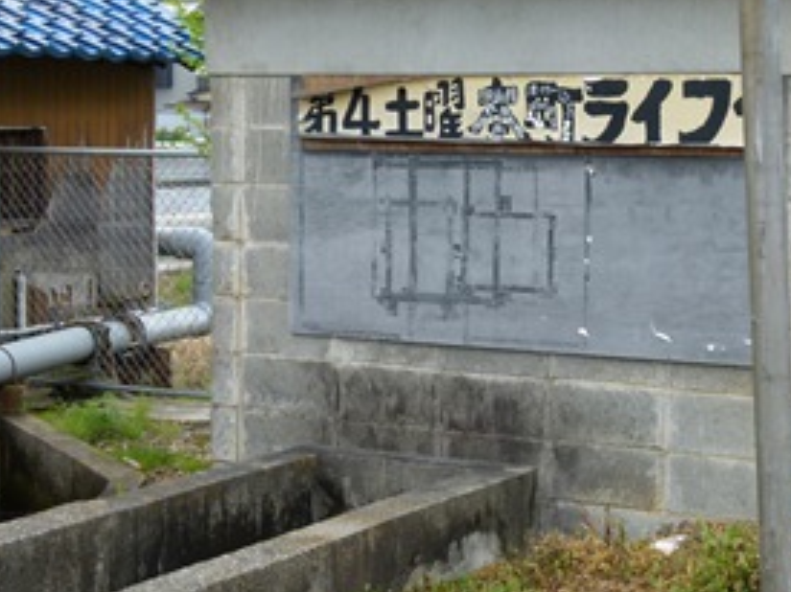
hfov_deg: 23.7
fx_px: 1873
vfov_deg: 18.0
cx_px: 558
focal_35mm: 82
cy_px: 293
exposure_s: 1/125
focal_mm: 8.5
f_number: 4
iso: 100
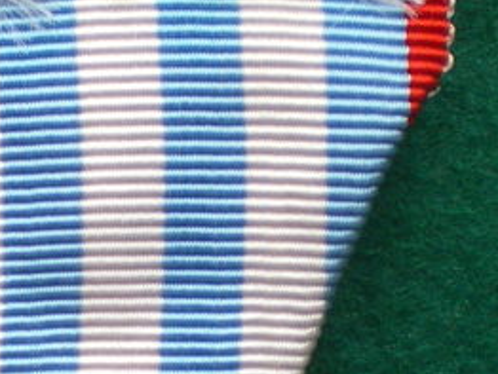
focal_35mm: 145
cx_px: -84
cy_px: 420
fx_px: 2088
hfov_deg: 13.3
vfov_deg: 10.1
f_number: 3.1
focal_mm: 6.3
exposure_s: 1/50
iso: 160
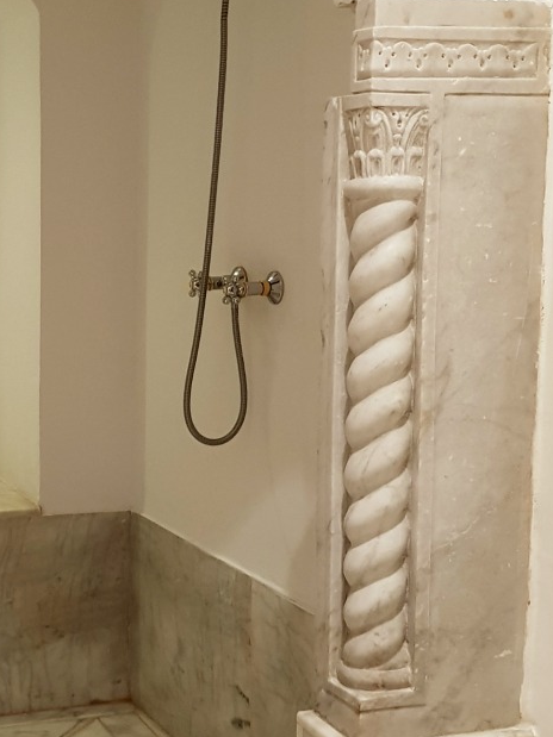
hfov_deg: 22.5
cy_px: 394
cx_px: 10
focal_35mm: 63
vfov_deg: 30.7
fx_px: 1342
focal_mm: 4.2
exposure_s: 1/11
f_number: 1.7
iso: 200
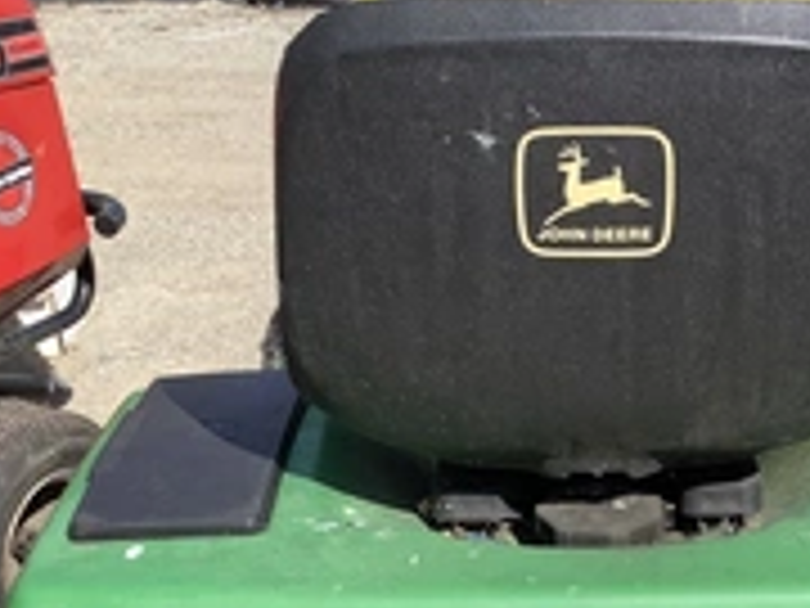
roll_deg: +1.5
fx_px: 1615
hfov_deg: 27.6
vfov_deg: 20.5
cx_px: 648
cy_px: 631
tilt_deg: -30.0
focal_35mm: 69
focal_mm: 3.3
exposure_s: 1/1235
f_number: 2.4
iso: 25
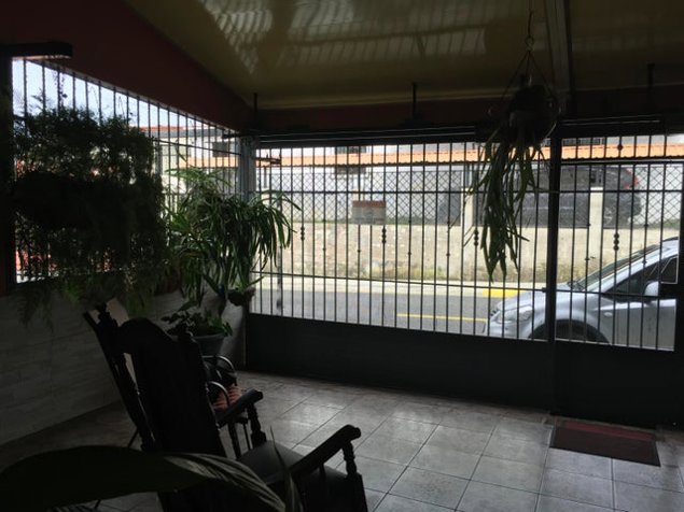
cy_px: 256
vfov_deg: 48.2
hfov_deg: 61.7
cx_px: 342
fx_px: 573
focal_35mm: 29
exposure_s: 1/120
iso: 40
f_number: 2.2
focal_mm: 4.15
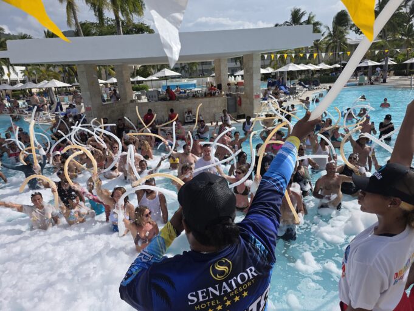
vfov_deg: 58.9
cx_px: 207
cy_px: 156
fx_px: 275
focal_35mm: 23
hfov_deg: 73.9
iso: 12
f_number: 1.7
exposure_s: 1/1350
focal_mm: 6.3
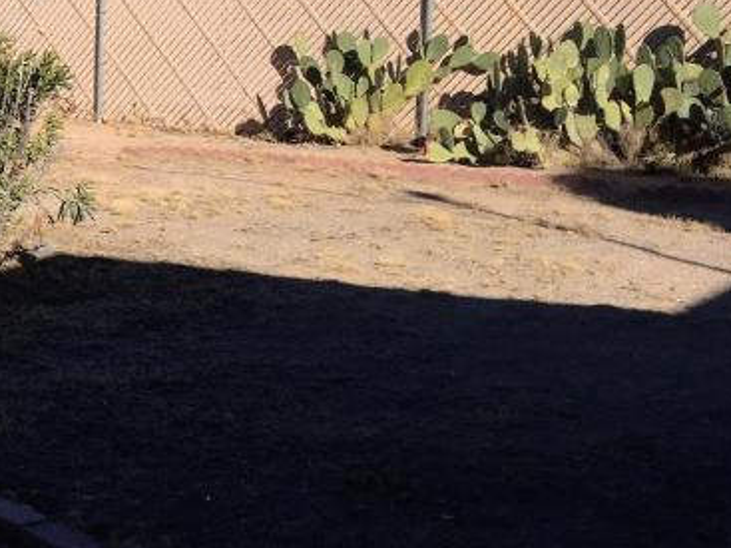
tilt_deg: -7.2
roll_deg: -1.1
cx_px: -231
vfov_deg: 18.1
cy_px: 165
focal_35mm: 81
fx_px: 1710
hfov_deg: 21.7
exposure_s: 1/2326
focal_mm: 4.15
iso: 32
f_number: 2.2
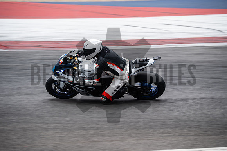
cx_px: 114
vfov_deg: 6.8
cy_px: 76
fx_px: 1274
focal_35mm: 202
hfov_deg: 10.2
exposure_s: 1/250
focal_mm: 134.4
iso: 160
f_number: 4.5
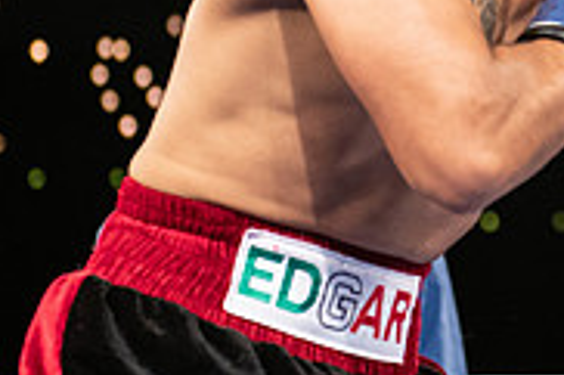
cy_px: 19
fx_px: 3725
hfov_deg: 8.6
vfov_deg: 5.8
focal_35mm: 238
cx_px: 639
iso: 2000
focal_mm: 70
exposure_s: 1/1000
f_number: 2.8
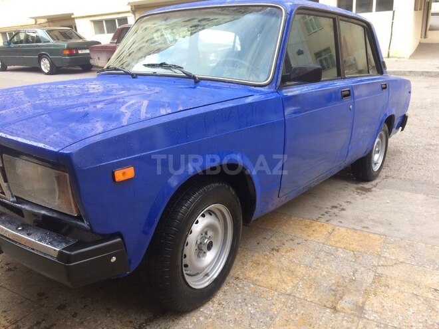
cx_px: 220
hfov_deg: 61.7
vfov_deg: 48.2
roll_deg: +4.8
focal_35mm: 29
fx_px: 368
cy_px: 164
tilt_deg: -18.1
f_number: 2.2
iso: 50
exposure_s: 1/50
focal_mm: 4.15
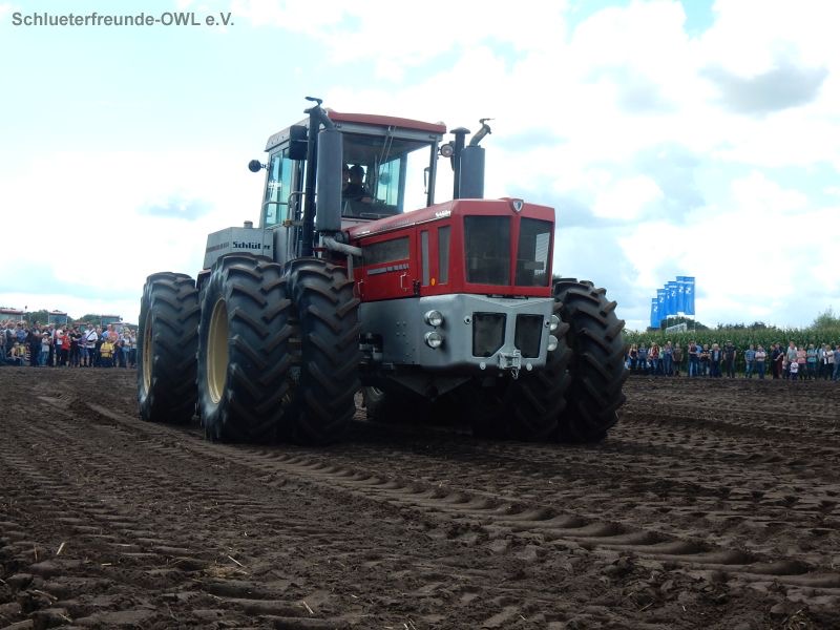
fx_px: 1238
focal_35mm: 51
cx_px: 420
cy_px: 315
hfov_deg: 37.5
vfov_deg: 28.6
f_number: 4.5
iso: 125
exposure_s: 1/500
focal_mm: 9
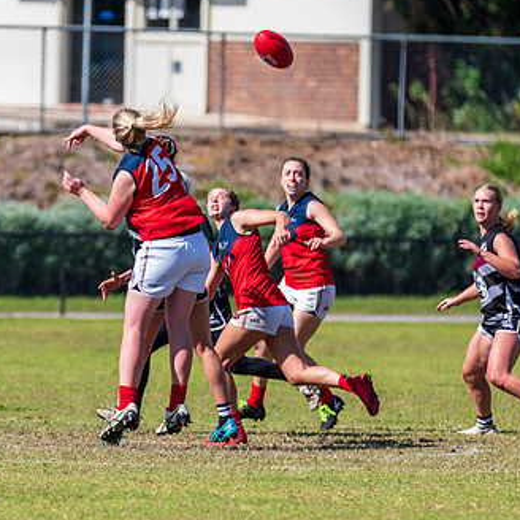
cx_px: 195
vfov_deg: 2.3
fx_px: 12832
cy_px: 247
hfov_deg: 2.3
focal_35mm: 755
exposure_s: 1/2000
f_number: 8
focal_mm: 450
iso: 800
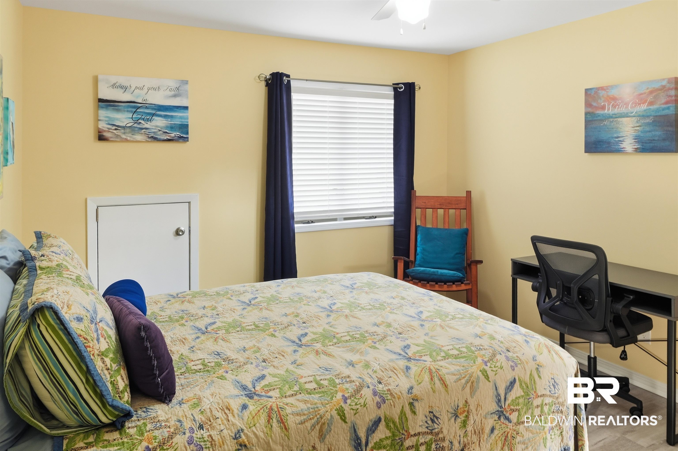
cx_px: 339
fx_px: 508
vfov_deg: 47.9
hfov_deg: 67.4
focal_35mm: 27
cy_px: 226
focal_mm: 18
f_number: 8
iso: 200
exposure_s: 1/13
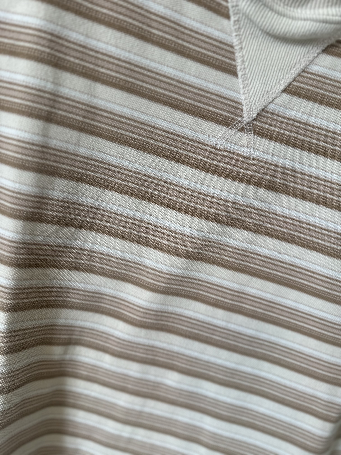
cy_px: 228
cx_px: 170
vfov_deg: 71.6
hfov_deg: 56.8
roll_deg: -14.5
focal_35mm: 24
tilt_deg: -13.6
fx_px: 315
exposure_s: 1/120
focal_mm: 6.86
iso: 80
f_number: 1.78
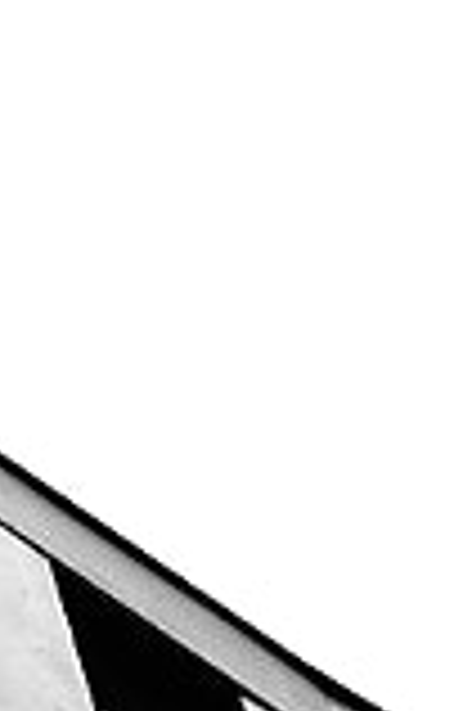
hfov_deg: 5.0
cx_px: 593
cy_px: 1465
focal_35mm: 273
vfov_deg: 7.2
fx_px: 5380
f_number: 4
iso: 100
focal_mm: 18
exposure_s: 1/400
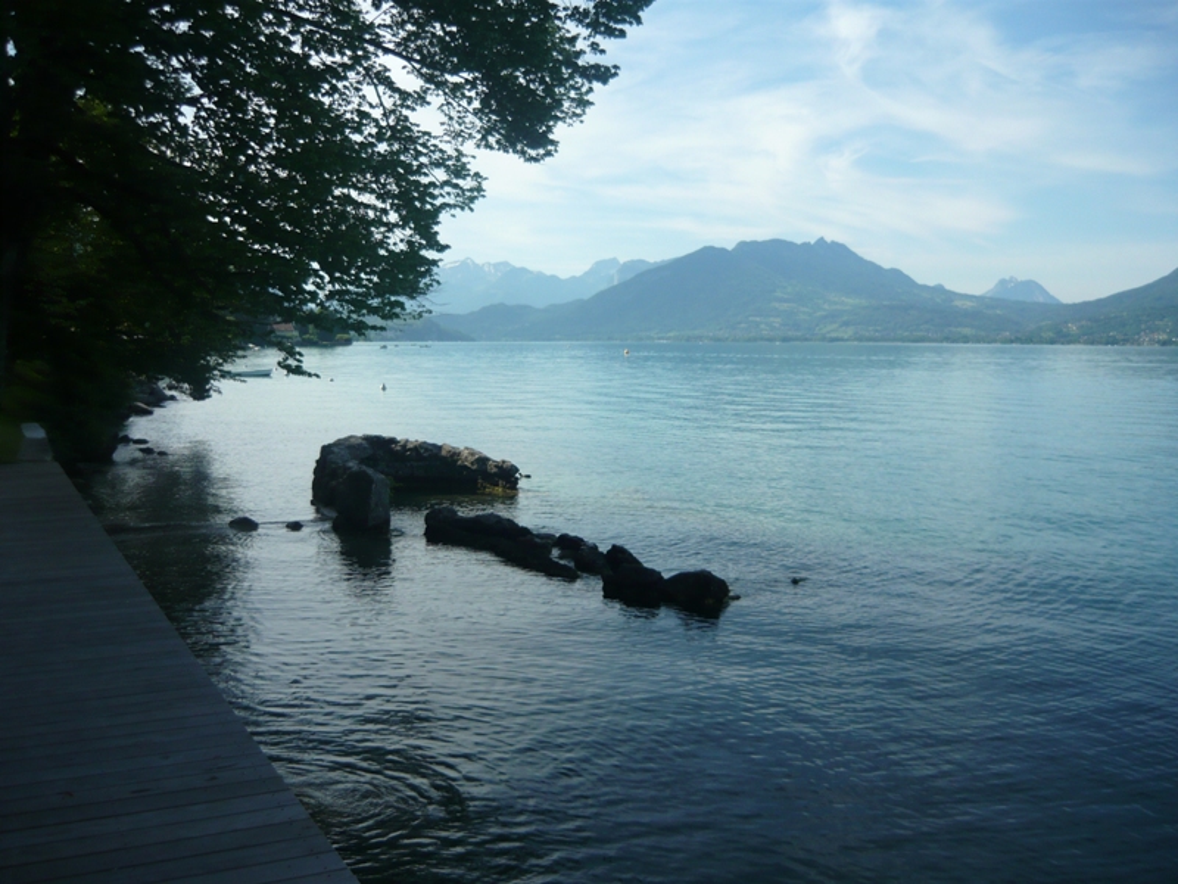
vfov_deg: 42.9
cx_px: 589
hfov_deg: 55.4
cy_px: 442
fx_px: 1123
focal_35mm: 33
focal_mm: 5.5
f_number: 8
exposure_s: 1/200
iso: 100
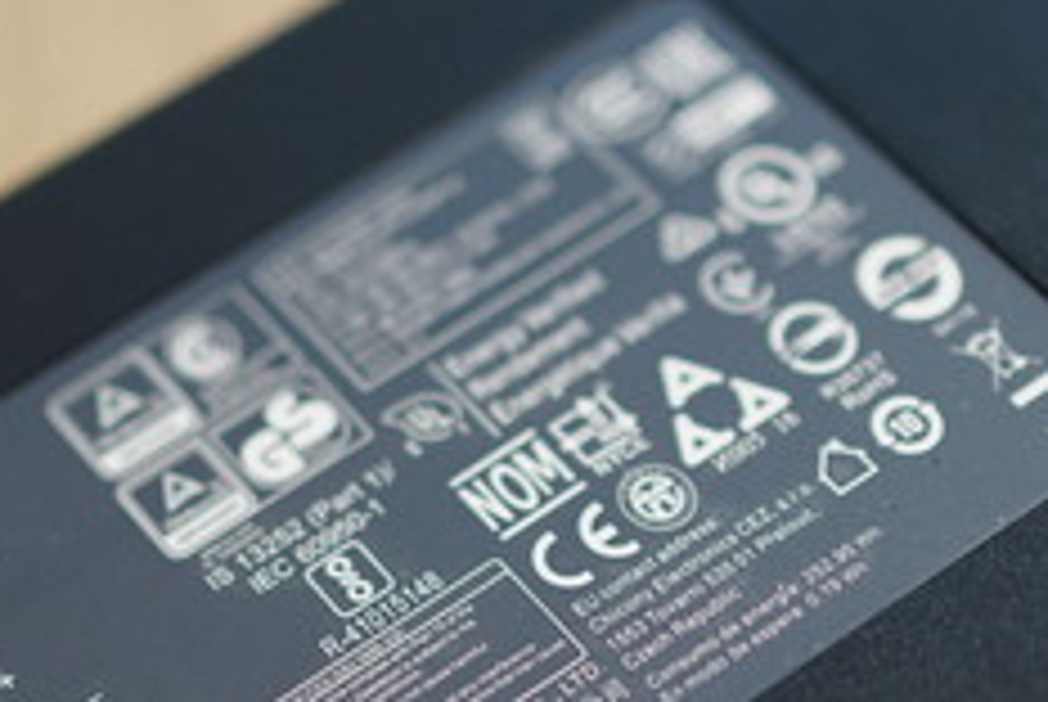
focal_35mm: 108
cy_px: 639
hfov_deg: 18.7
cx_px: 189
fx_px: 3148
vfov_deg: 12.6
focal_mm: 35
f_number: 2
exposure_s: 1/100
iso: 500
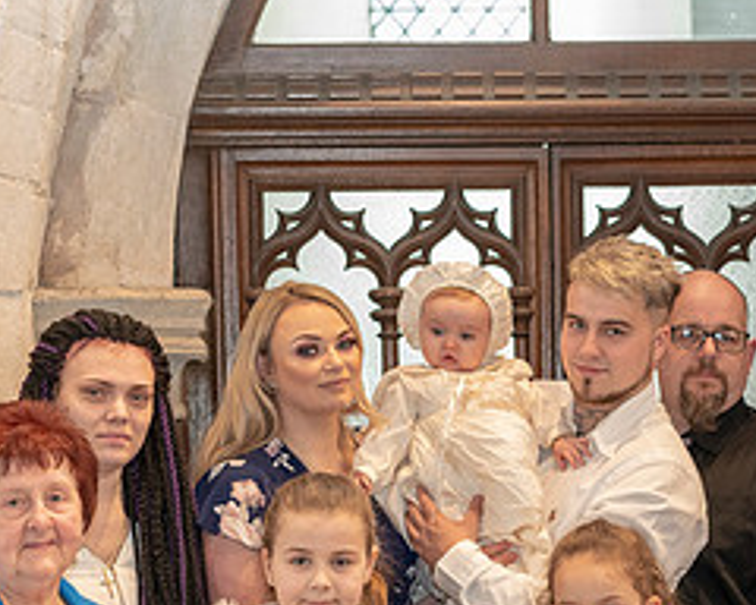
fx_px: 2797
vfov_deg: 12.2
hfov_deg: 15.4
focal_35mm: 125
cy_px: 569
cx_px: 526
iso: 3200
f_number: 4
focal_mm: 55
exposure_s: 1/160
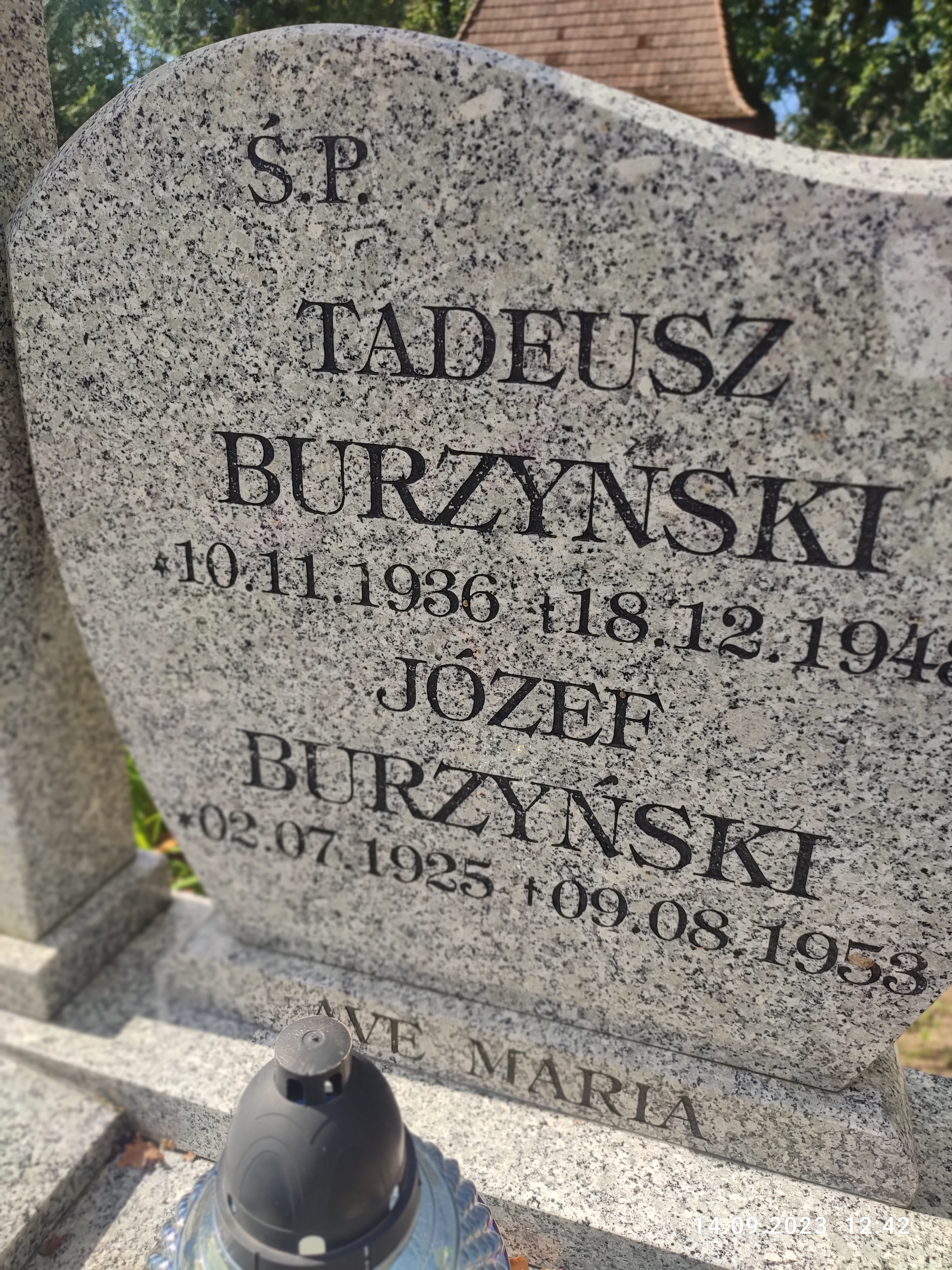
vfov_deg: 69.4
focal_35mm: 25
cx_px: 476
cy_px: 635
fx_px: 917
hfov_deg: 54.9
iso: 50
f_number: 1.9
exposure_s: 1/499
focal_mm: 6.04
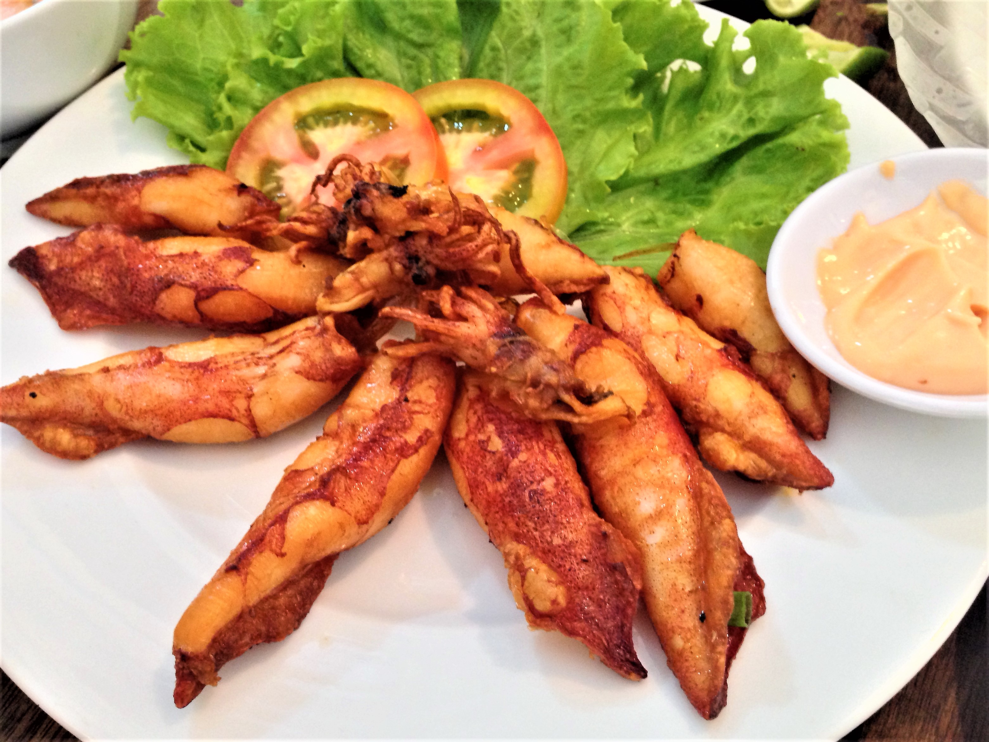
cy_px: 371
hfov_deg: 55.4
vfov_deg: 42.9
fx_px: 943
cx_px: 494
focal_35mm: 33
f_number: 2.4
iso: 250
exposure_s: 1/20
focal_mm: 4.12
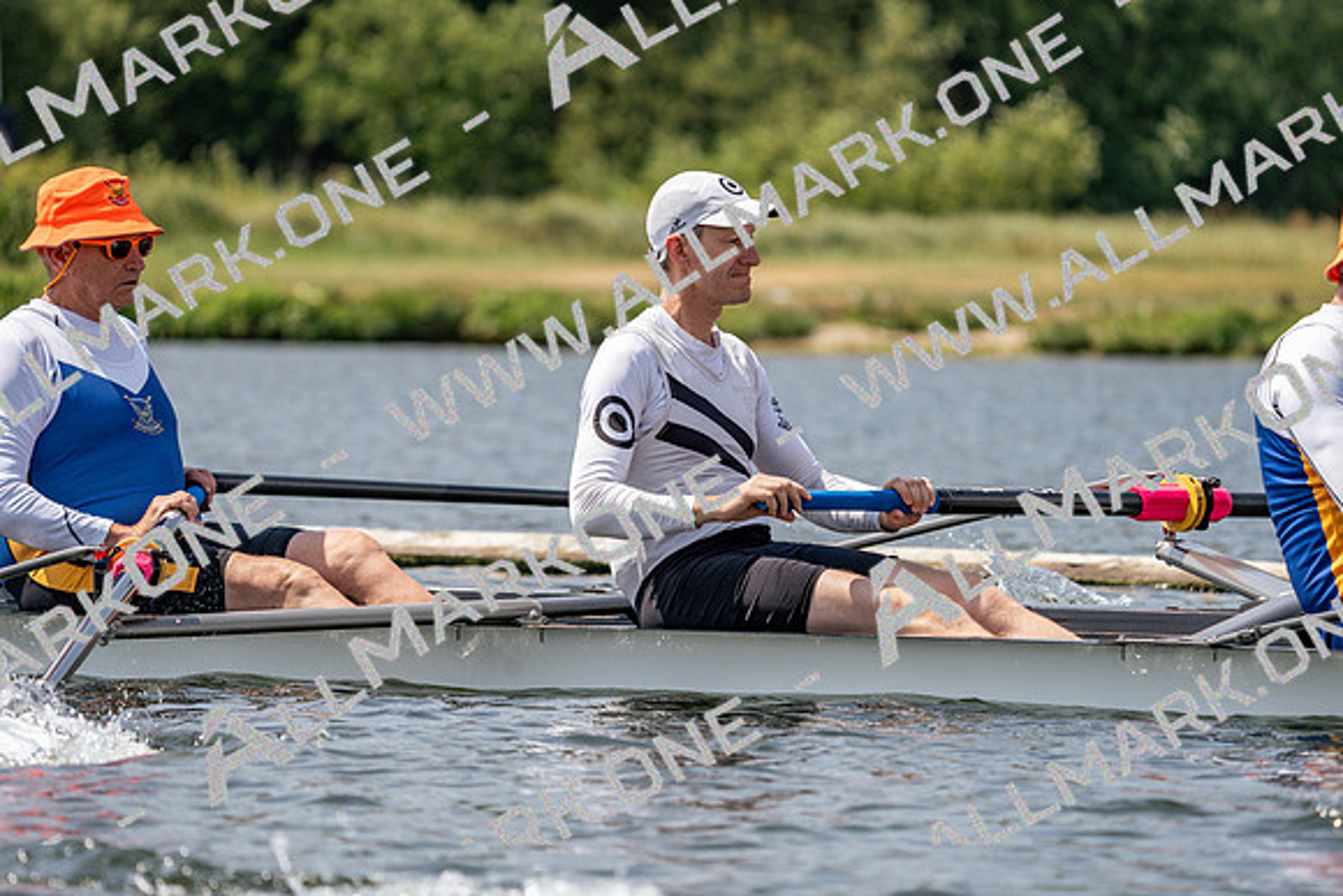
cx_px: 672
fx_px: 10597
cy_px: 448
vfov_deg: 4.8
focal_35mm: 284
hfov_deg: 7.3
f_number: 5.6
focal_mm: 284
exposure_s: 1/1600
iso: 200
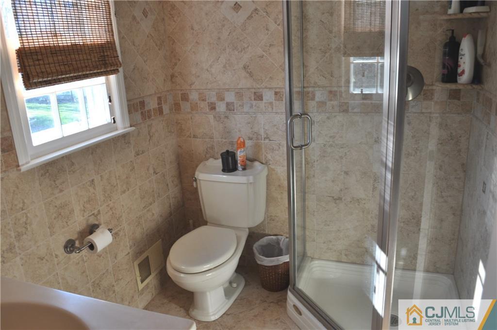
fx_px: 372
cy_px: 165
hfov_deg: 67.5
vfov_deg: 47.8
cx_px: 248
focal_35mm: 27
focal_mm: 18
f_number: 6.7
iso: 200
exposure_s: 1/45
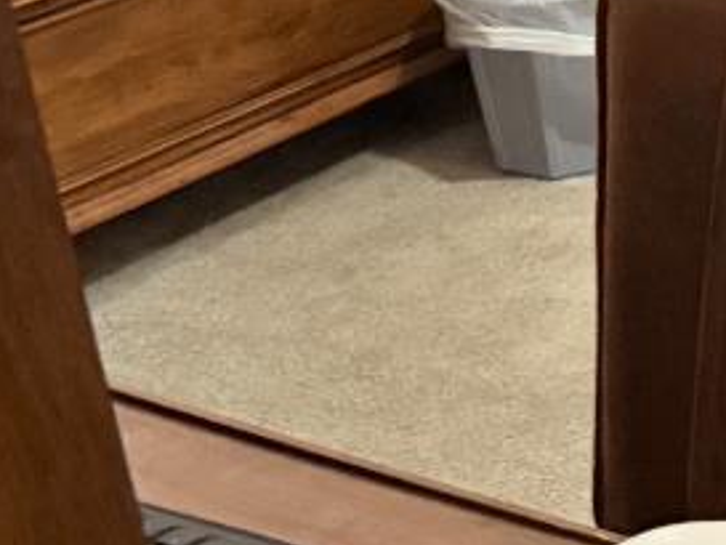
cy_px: -23
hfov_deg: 12.8
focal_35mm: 132
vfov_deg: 11.1
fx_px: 2770
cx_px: 1497
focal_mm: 6.76
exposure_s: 1/40
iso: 800
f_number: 1.78
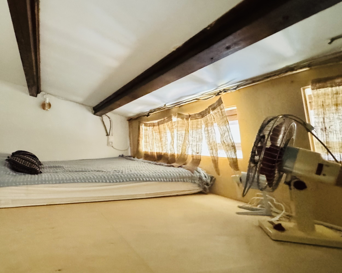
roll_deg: +0.2
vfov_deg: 62.6
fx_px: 223
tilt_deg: +7.6
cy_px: 110
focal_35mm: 22
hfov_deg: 68.7
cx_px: 75
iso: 1600
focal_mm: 2.22
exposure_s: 1/39
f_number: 2.2
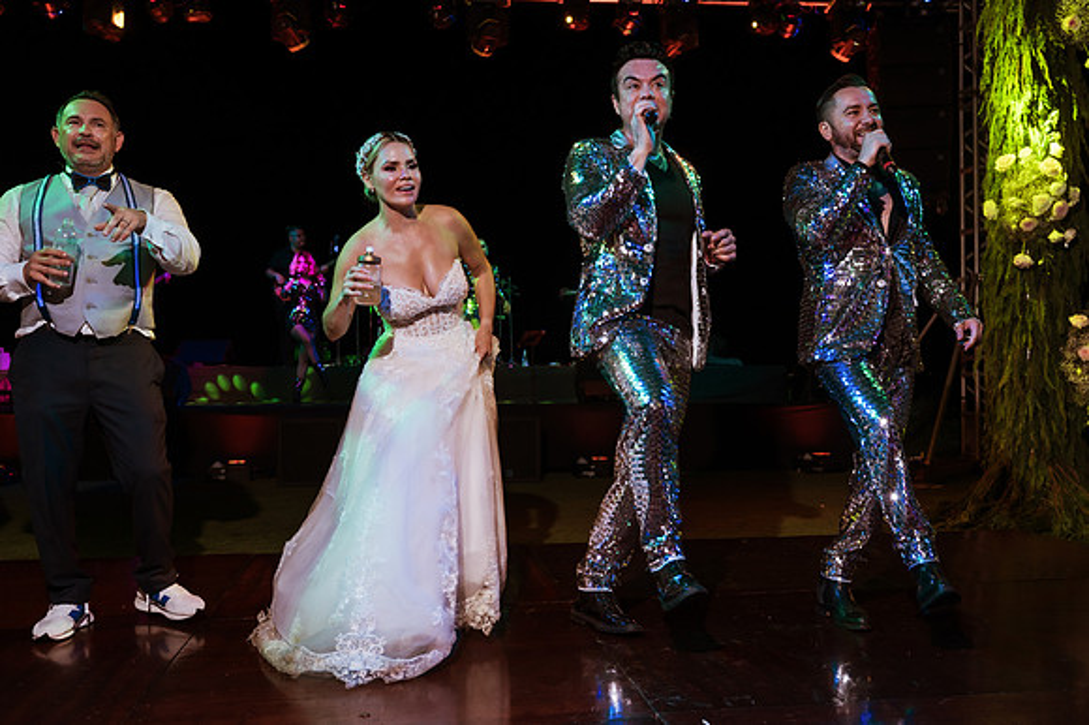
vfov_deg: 37.8
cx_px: 544
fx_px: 1058
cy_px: 362
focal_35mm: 35
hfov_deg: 54.5
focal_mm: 35
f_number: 5.6
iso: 1600
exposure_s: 1/100
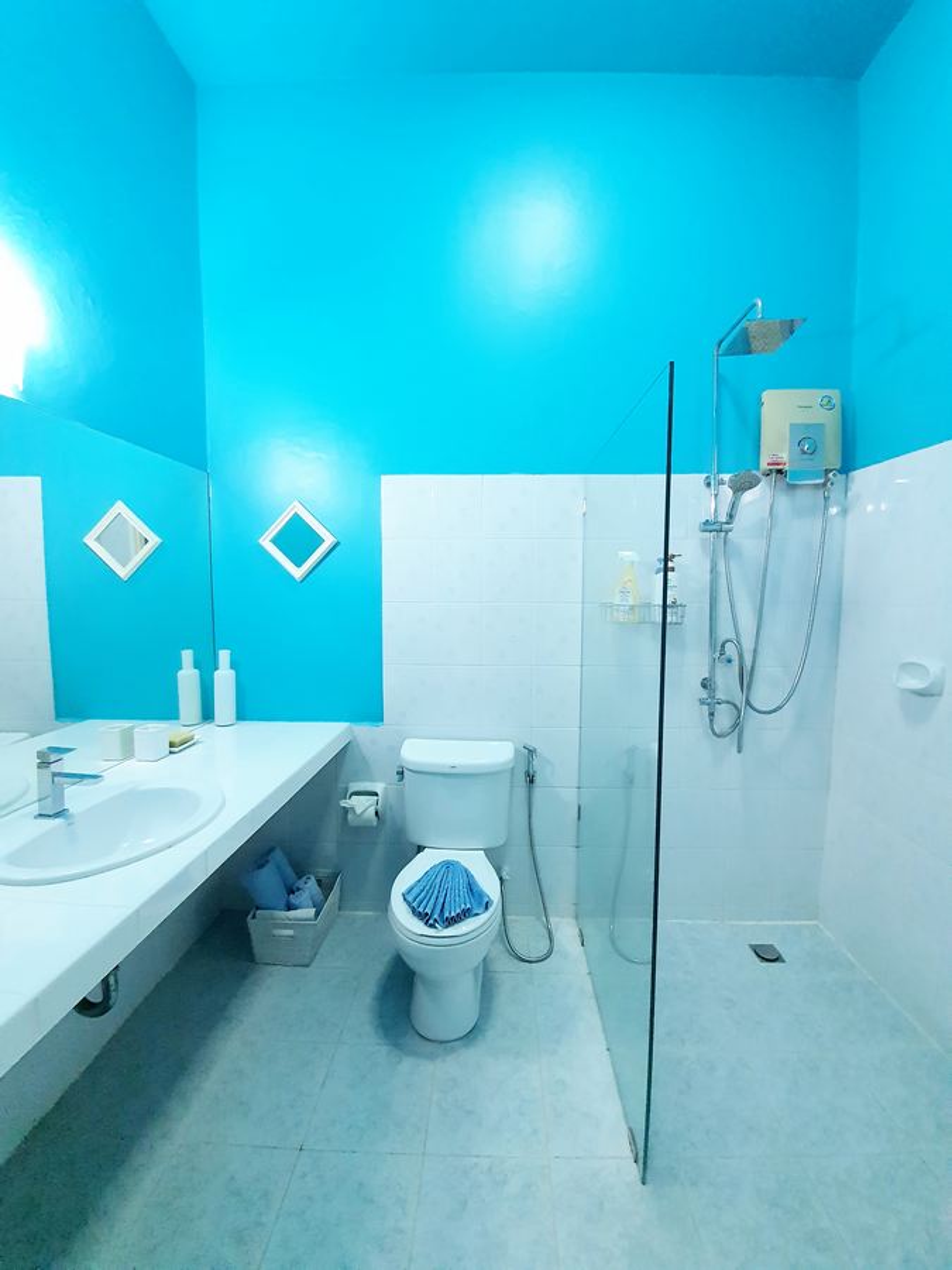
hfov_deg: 89.9
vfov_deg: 106.2
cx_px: 476
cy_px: 635
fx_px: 477
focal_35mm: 13
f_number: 2.2
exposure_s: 1/33
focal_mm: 1.8
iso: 640
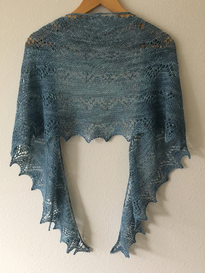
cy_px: 136
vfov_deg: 61.7
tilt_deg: -15.8
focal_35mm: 29
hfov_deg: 48.2
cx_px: 102
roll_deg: +1.5
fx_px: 229
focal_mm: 4.15
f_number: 2.2
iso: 100
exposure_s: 1/4
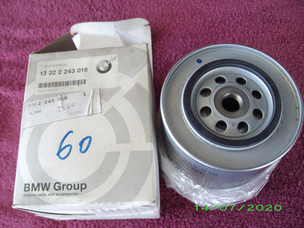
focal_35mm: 36
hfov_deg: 51.4
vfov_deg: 39.7
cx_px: 152
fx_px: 316
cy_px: 114
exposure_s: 1/60
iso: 320
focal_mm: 6
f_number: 2.7
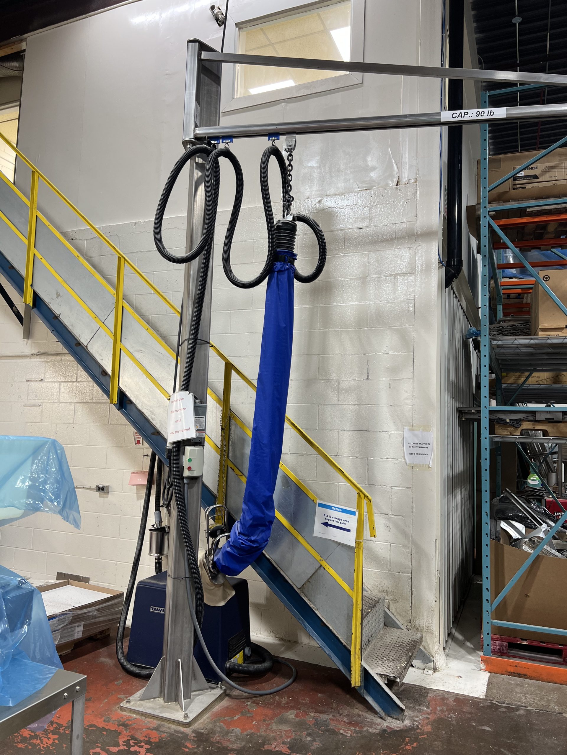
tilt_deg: +6.1
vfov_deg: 67.3
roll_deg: -1.3
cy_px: 378
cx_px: 284
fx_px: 568
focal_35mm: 26
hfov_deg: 53.1
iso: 80
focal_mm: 5.7
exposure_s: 1/60
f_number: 1.5
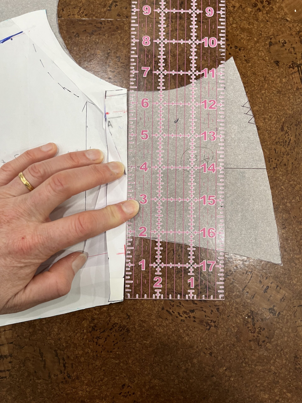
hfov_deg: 53.1
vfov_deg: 67.3
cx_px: 151
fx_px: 302
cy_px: 202
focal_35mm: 26
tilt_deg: -87.4
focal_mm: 5.1
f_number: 1.6
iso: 125
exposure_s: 1/62
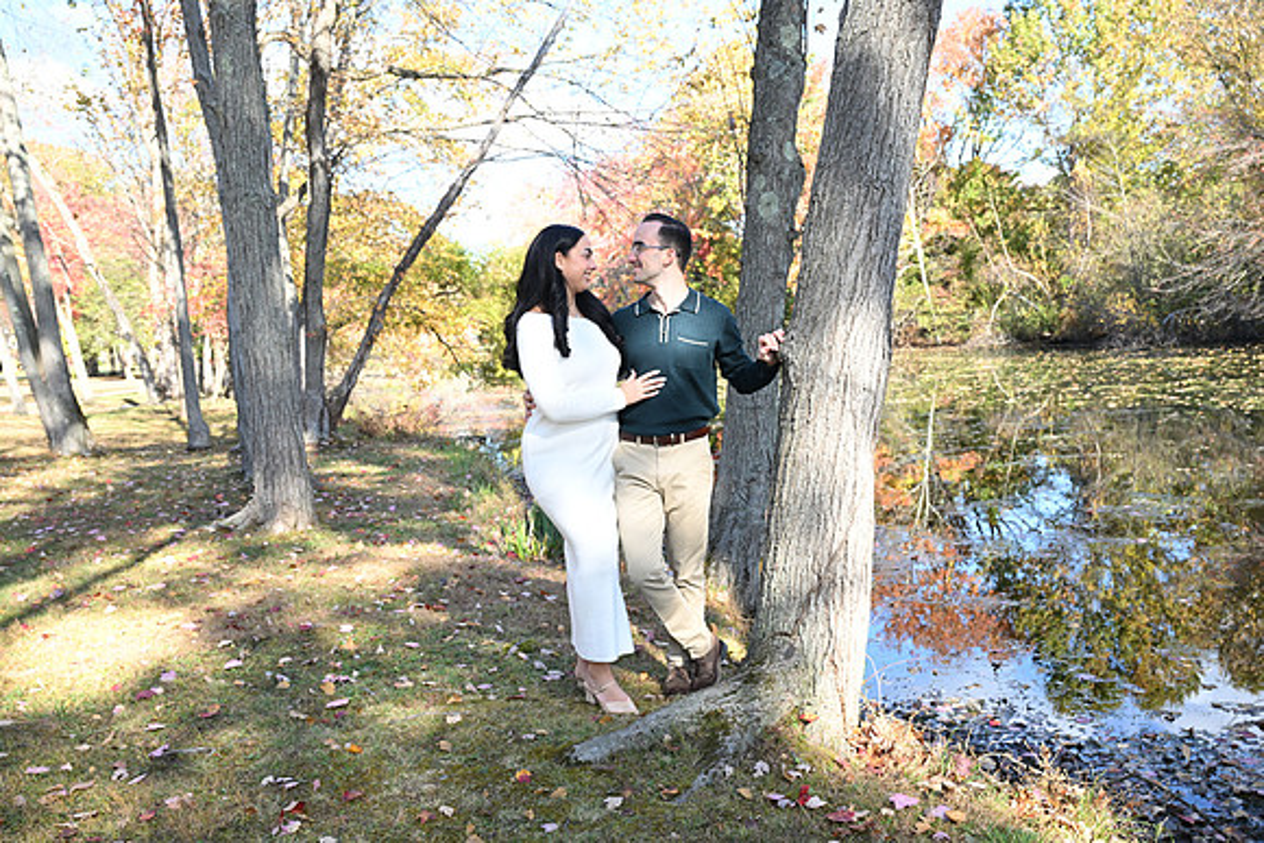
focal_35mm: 32
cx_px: 632
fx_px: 1124
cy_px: 422
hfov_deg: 58.7
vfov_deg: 41.1
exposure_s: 1/100
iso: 200
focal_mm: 32
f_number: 6.3
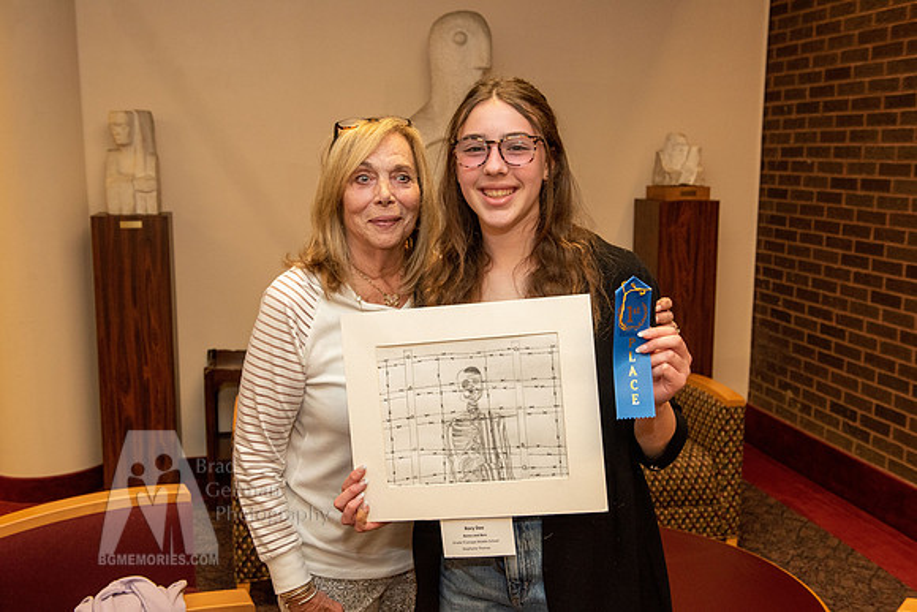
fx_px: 968
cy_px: 306
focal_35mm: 38
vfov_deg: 35.1
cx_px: 458
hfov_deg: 50.7
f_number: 5.6
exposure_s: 1/125
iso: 1600
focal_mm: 38
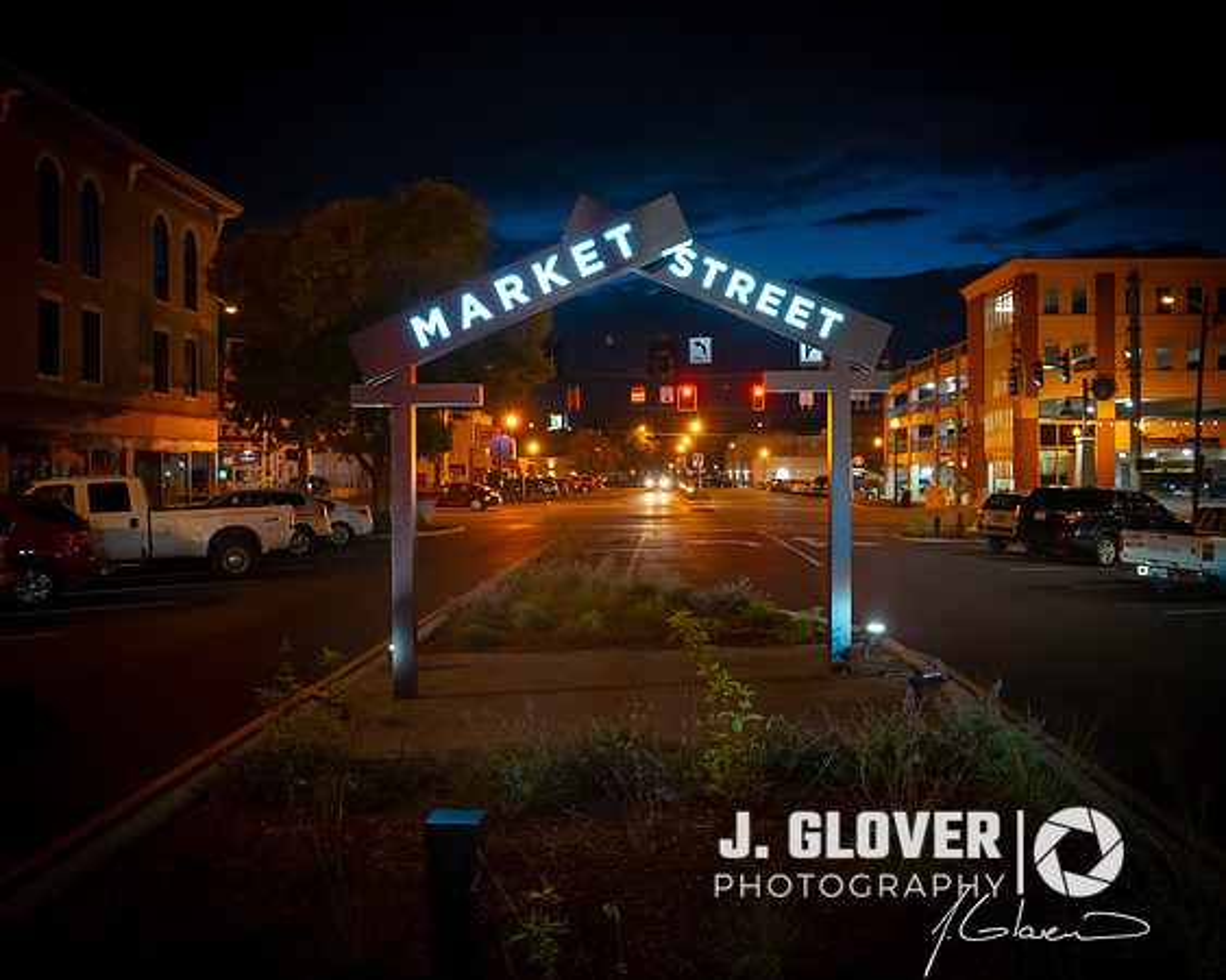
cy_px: 475
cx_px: 641
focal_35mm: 28
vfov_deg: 51.5
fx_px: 1017
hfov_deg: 62.1
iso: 3200
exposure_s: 1/100
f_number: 3.5
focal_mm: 20
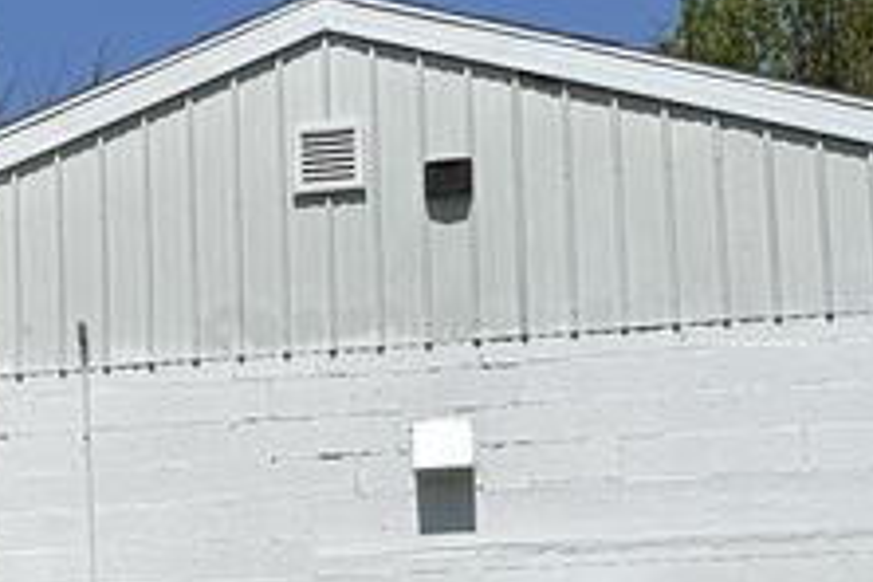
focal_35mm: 115
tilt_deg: +3.8
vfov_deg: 11.8
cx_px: -311
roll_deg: +2.0
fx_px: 2789
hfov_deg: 16.6
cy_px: 598
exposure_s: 1/9709
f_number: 1.78
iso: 80
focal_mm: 6.86
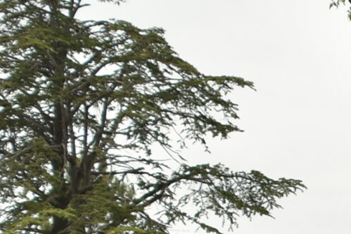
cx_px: 706
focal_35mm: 168
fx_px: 1637
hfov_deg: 11.1
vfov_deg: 7.9
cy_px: 390
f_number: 5
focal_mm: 22
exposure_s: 1/640
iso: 100
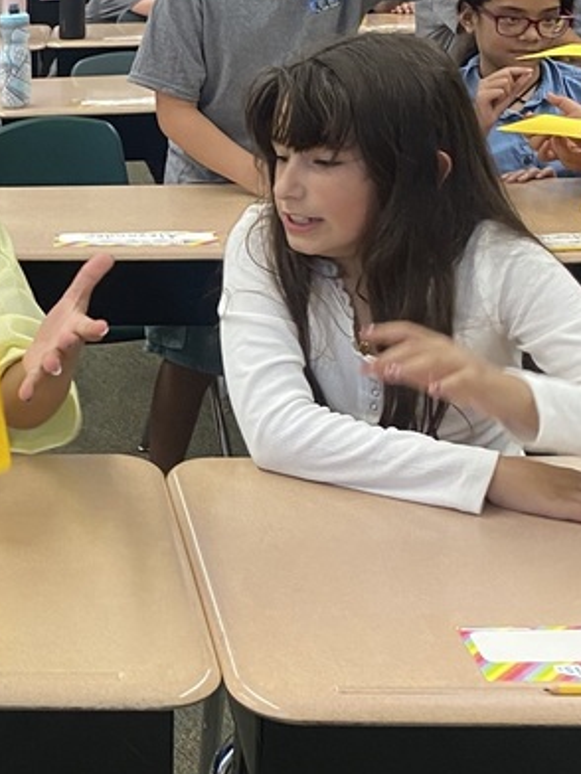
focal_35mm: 68
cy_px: 318
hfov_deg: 20.0
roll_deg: +5.1
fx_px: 1522
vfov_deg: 28.5
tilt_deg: -15.2
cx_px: -158
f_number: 1.8
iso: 125
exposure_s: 1/60
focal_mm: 4.25
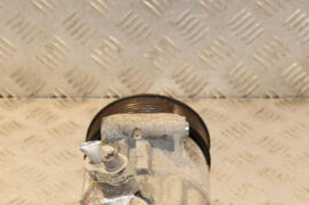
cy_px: 211
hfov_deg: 15.4
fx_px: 1140
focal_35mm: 133
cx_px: 152
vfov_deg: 10.2
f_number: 6.3
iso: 800
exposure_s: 1/200
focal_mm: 40
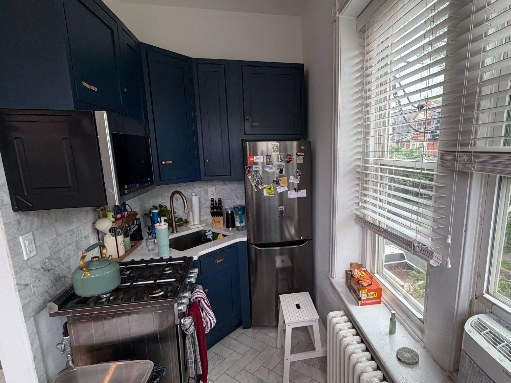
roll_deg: +0.9
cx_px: 308
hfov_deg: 83.6
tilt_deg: -10.5
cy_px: 201
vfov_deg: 68.6
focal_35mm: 19
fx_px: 280
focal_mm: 2.22
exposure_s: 1/120
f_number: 2.2
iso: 125
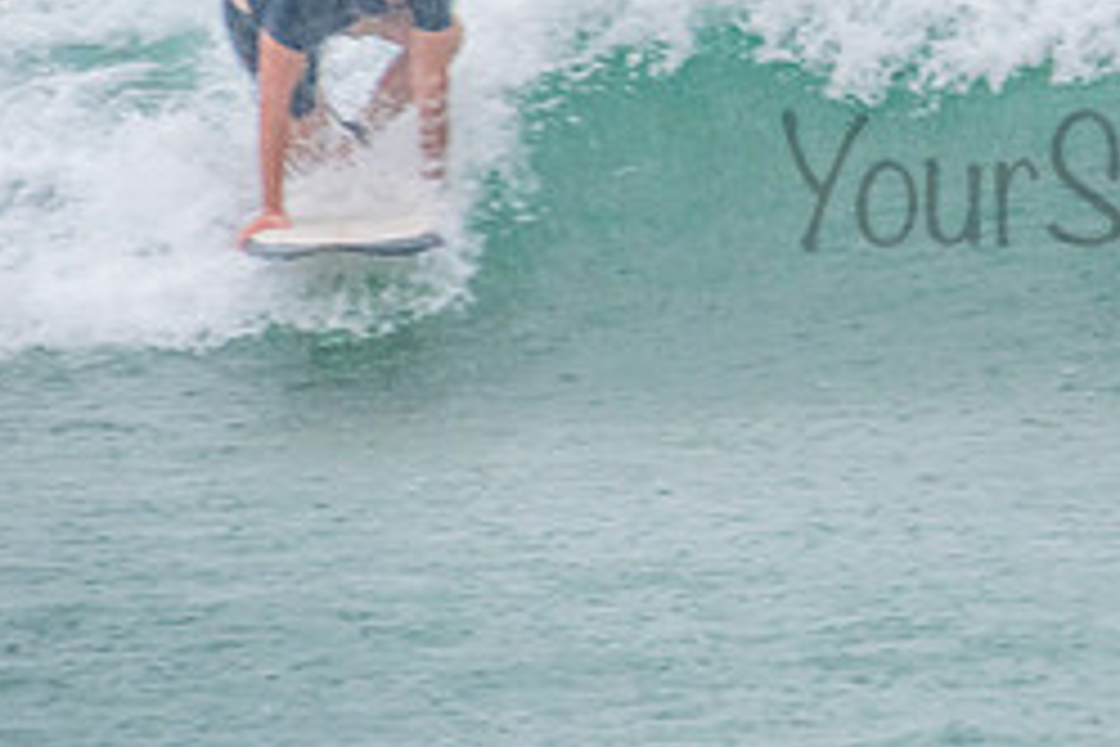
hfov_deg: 1.5
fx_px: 44081
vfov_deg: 1.0
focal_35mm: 1417
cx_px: 1529
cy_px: -47
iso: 900
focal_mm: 500
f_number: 5.6
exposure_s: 1/320
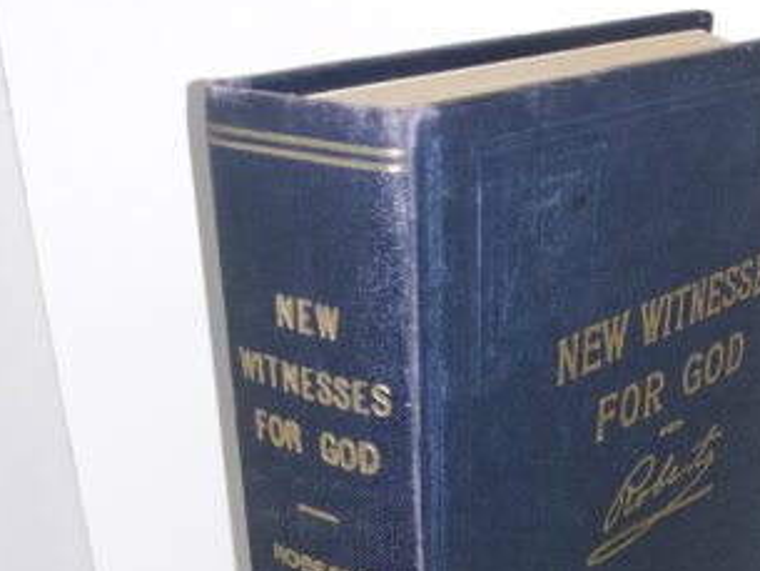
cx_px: 501
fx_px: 1208
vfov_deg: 25.5
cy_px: 549
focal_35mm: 55
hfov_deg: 34.6
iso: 64
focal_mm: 3.7
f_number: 1.7
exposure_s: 1/120
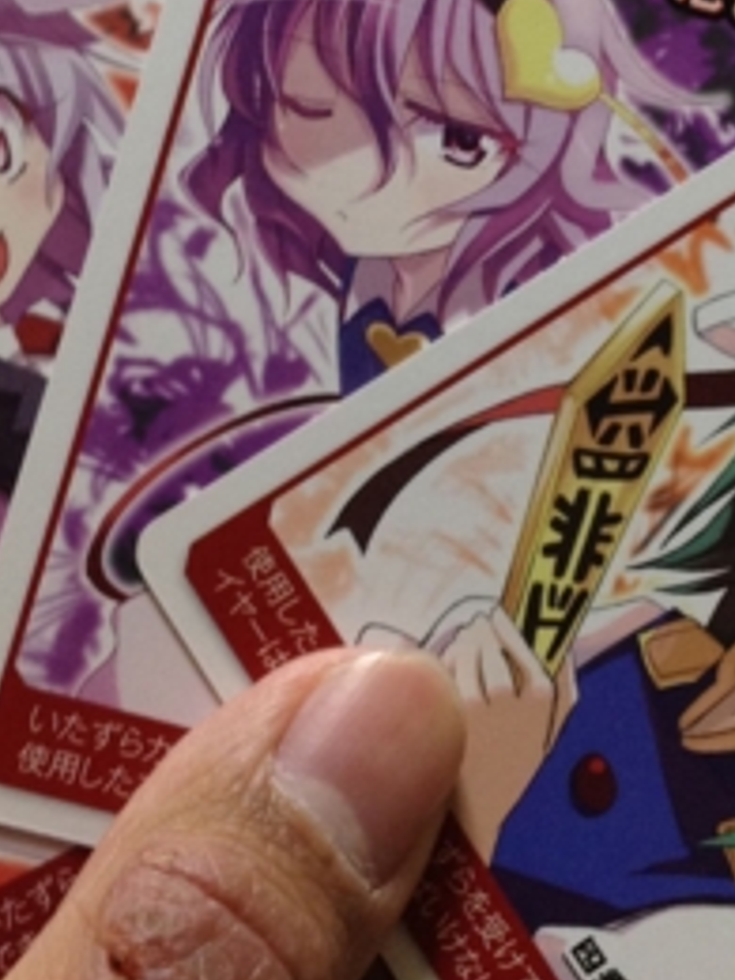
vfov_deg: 22.6
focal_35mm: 86
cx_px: 437
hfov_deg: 17.2
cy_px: 290
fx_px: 2435
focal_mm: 4.28
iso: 125
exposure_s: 1/20
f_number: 2.4
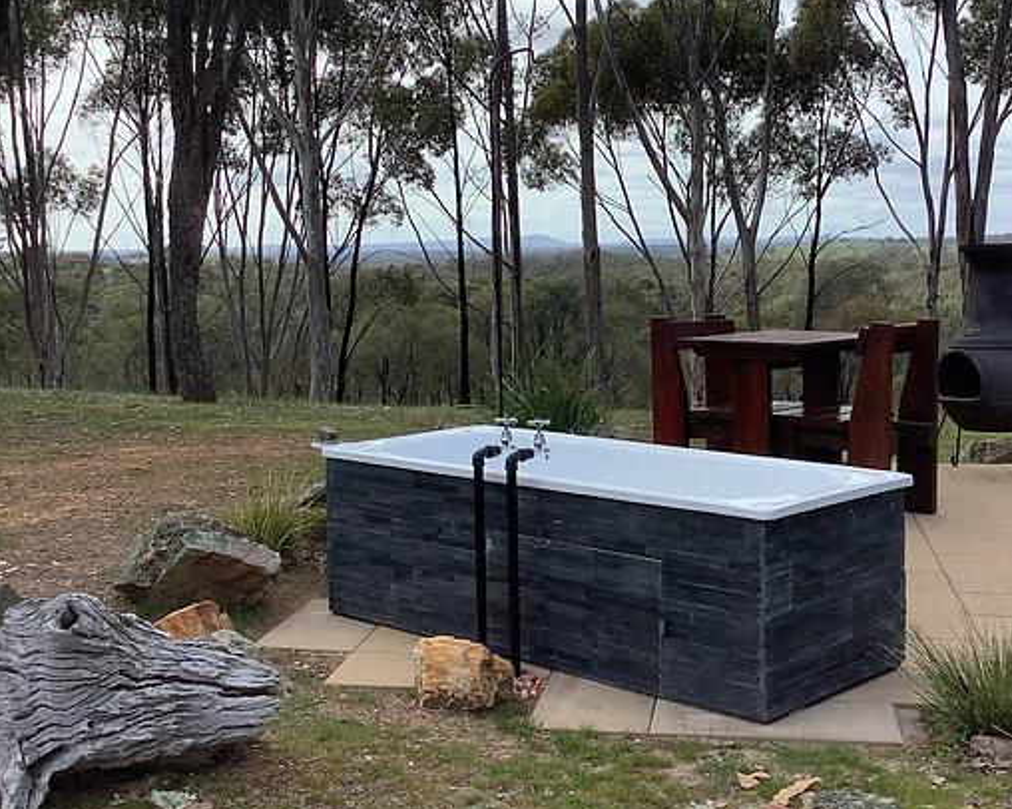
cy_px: 394
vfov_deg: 40.1
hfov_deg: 48.8
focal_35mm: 37
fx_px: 1108
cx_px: 610
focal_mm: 3.3
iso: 25
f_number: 2.4
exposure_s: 1/696
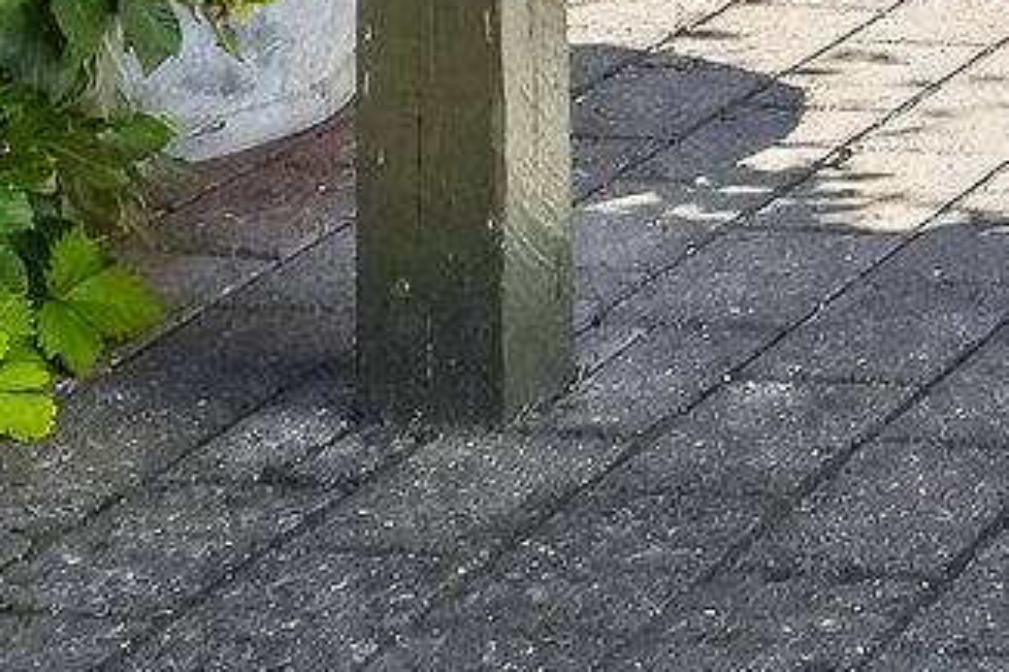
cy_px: -1068
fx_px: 4846
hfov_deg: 10.2
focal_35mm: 173
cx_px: 2492
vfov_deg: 7.3
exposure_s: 1/30
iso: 400
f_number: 8
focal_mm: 22
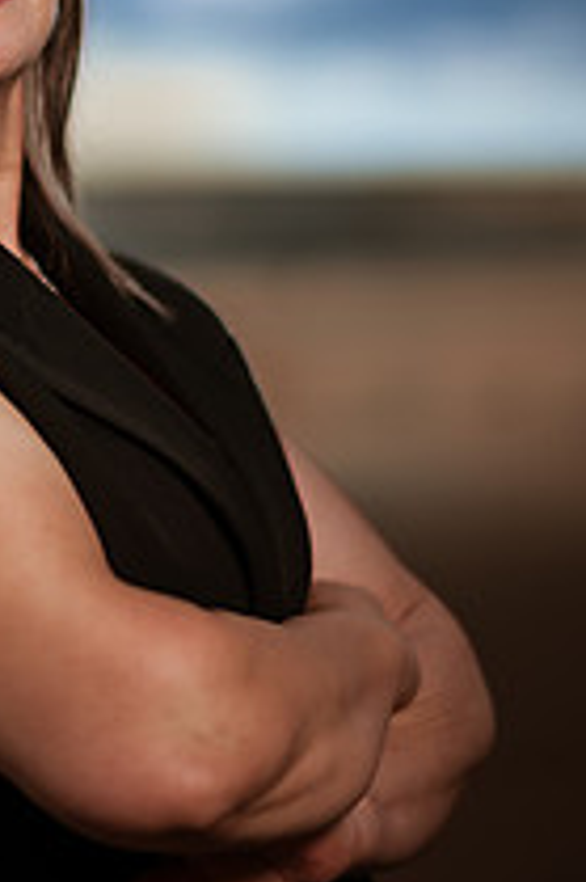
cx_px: 38
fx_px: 3057
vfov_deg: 16.3
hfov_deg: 10.9
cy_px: 152
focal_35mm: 125
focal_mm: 58
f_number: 1.6
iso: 50
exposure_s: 1/8000
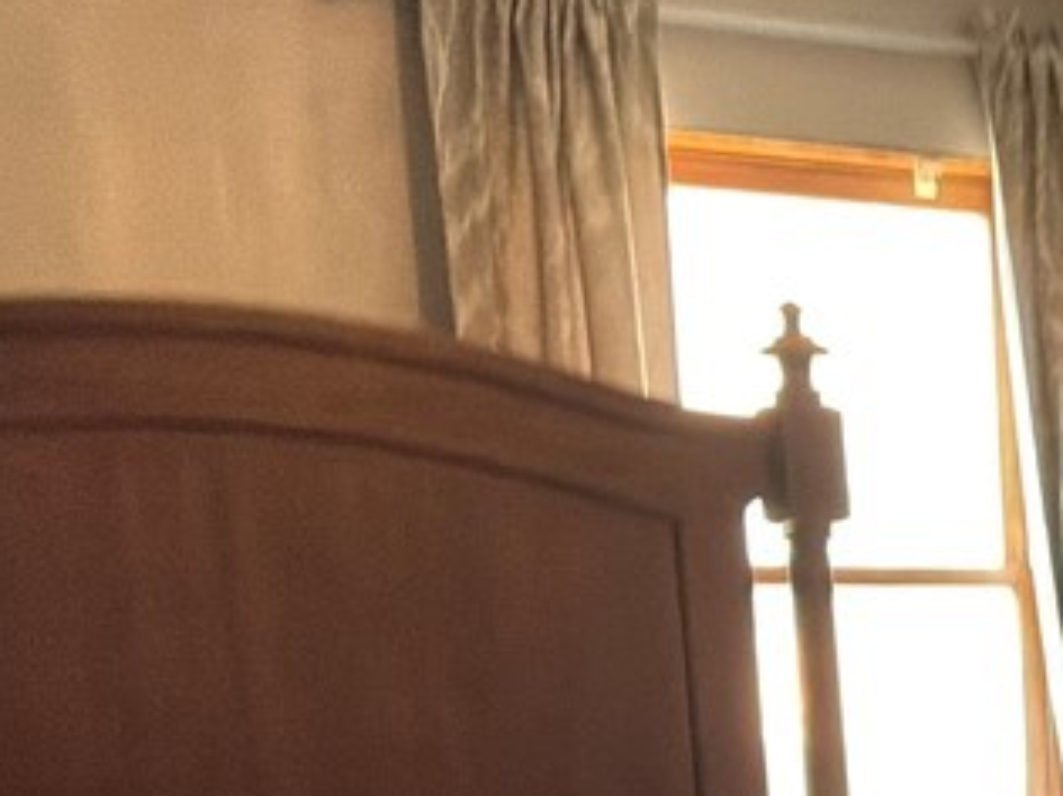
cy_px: 1167
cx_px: 1471
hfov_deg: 19.5
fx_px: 2793
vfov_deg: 15.1
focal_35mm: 91
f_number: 1.8
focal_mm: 3
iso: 250
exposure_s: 1/40
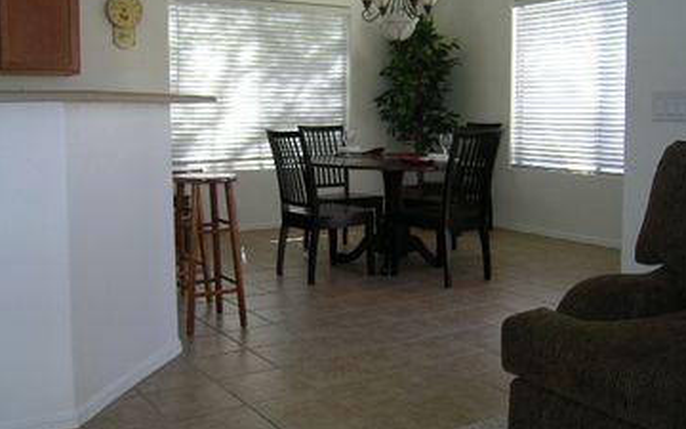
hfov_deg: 50.4
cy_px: 177
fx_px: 729
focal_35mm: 39
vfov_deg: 32.7
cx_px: 347
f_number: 2.8
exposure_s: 1/51.4
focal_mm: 5.6
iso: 57
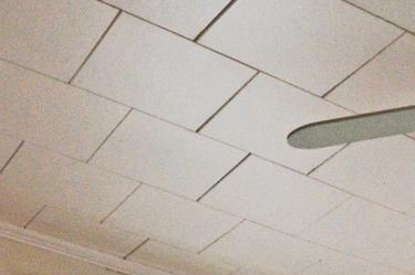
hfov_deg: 24.3
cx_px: 345
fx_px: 944
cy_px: 715
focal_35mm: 82
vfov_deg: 12.2
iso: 400
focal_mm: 10
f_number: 5
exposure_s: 1/100
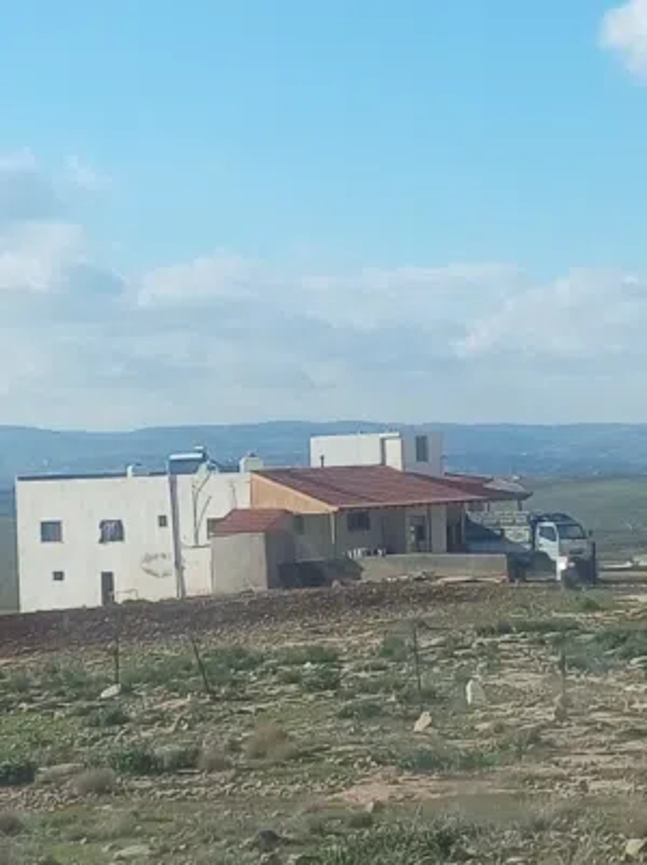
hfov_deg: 12.8
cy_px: 432
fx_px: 2895
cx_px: 324
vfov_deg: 17.0
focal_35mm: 116
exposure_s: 1/552
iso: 101
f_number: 1.8
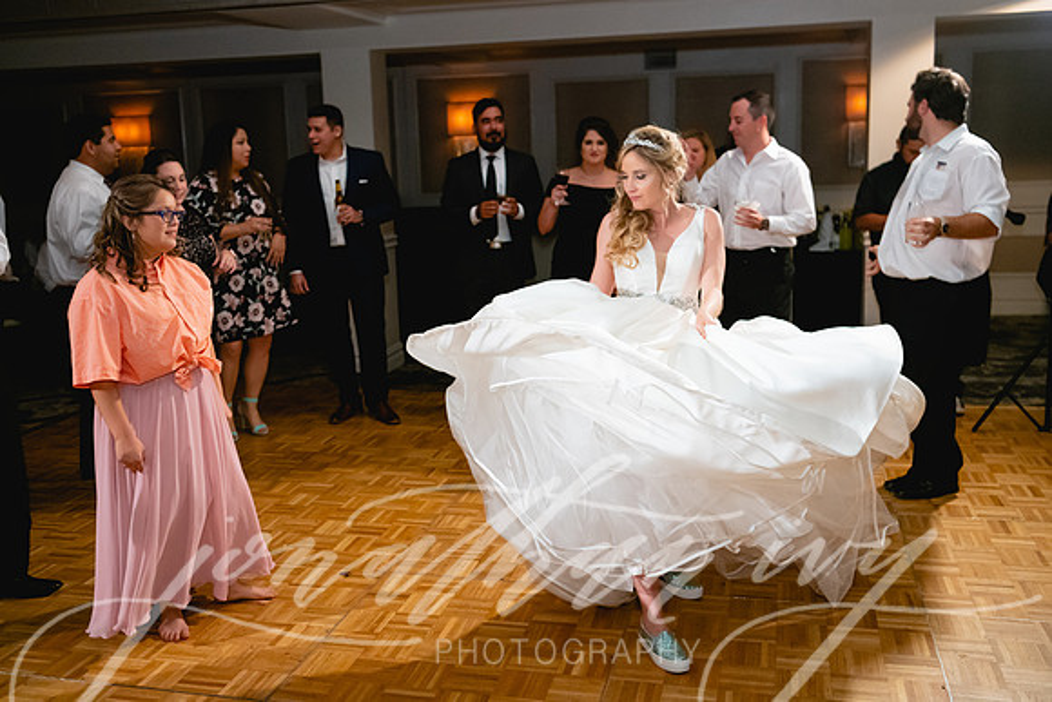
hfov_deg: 52.4
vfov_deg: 36.3
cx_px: 516
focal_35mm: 37
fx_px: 1069
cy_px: 329
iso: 2000
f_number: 2.8
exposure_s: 1/160
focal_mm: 34
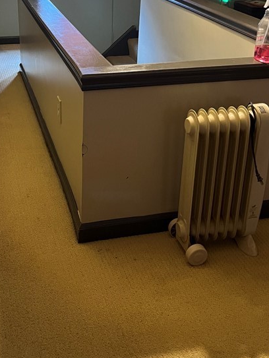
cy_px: 73
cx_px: 99
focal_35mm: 49
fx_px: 507
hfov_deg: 29.6
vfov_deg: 37.5
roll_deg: -0.4
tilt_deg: -17.2
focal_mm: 5.7
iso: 500
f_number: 1.5
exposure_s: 1/30
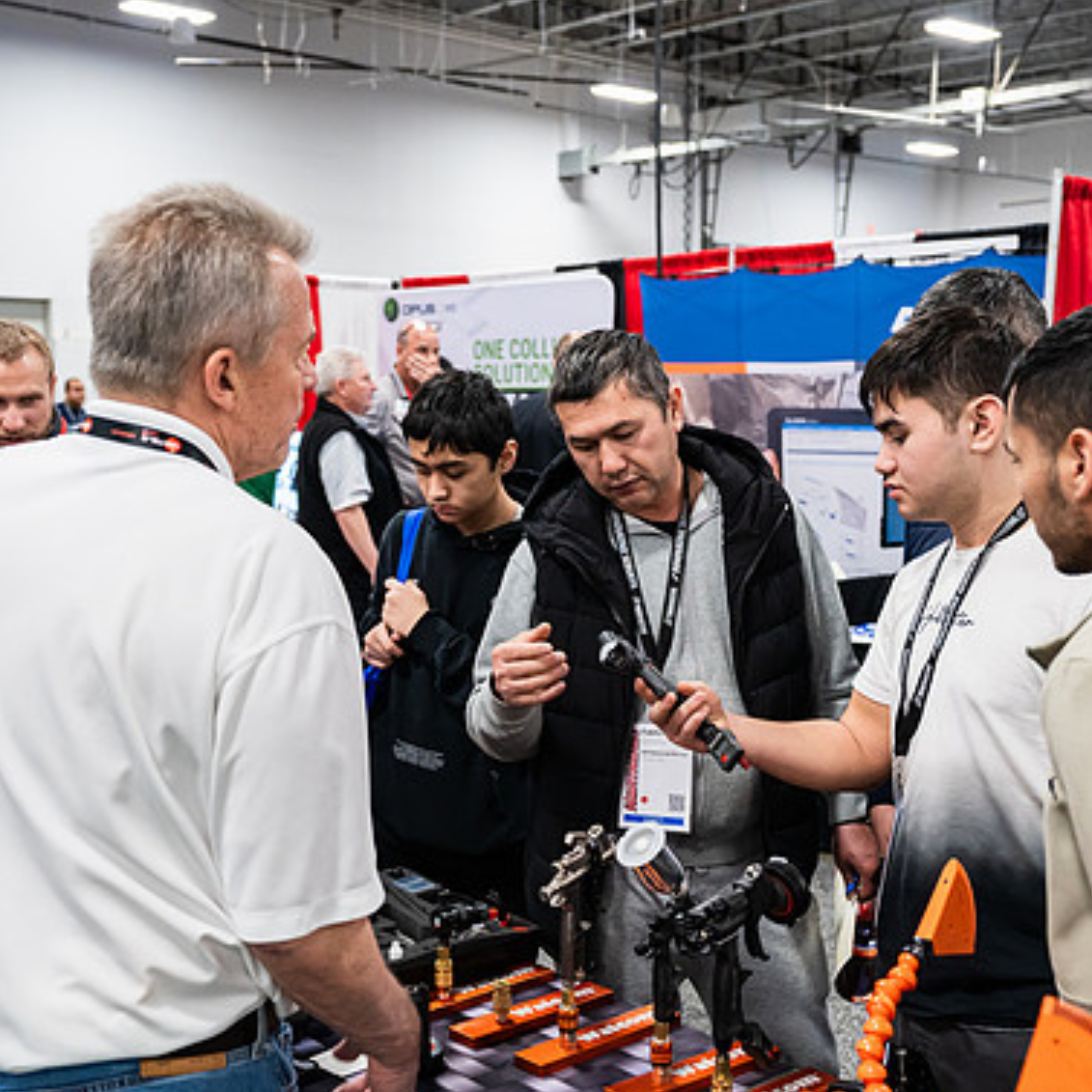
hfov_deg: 37.5
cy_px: 556
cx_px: 579
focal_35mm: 45
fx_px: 1606
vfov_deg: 37.6
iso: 3200
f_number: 4
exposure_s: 1/200
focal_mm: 33.5
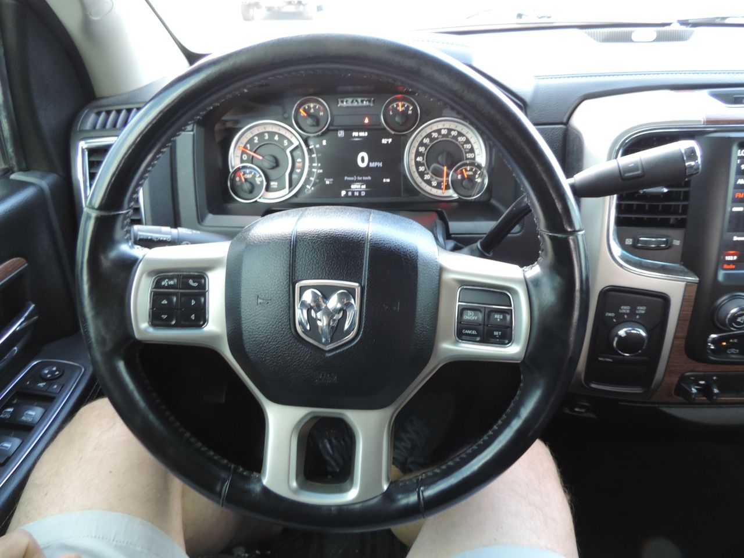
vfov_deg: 56.8
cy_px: 279
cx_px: 372
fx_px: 516
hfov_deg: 71.6
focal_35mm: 24
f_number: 3
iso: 280
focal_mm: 4.3
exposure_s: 1/30
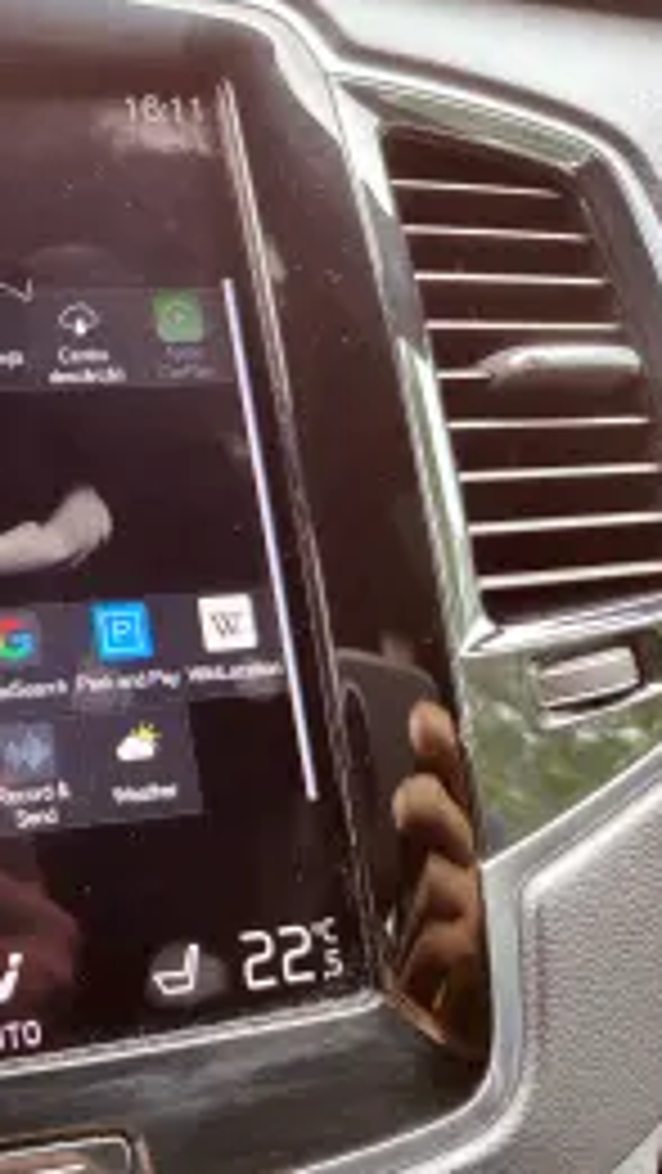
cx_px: -126
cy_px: 571
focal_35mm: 36
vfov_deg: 55.3
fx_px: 1122
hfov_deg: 28.7
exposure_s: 1/99
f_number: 1.8
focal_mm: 5.59
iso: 50
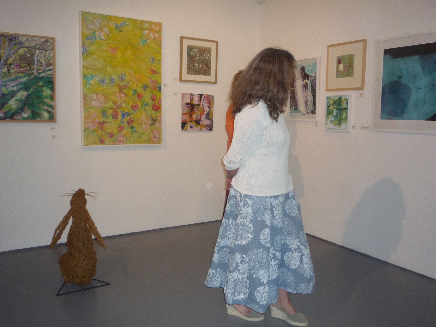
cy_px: 172
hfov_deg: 56.8
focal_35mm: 32
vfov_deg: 44.1
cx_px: 207
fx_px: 403
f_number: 3.3
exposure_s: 1/30
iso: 200
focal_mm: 5.2
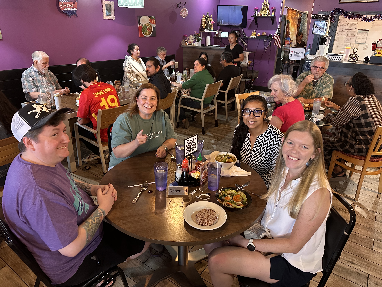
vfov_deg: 56.8
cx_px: 191
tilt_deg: -22.0
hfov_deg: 71.6
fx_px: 265
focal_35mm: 24
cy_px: 144
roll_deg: -1.8
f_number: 1.78
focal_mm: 6.86
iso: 640
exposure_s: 1/60
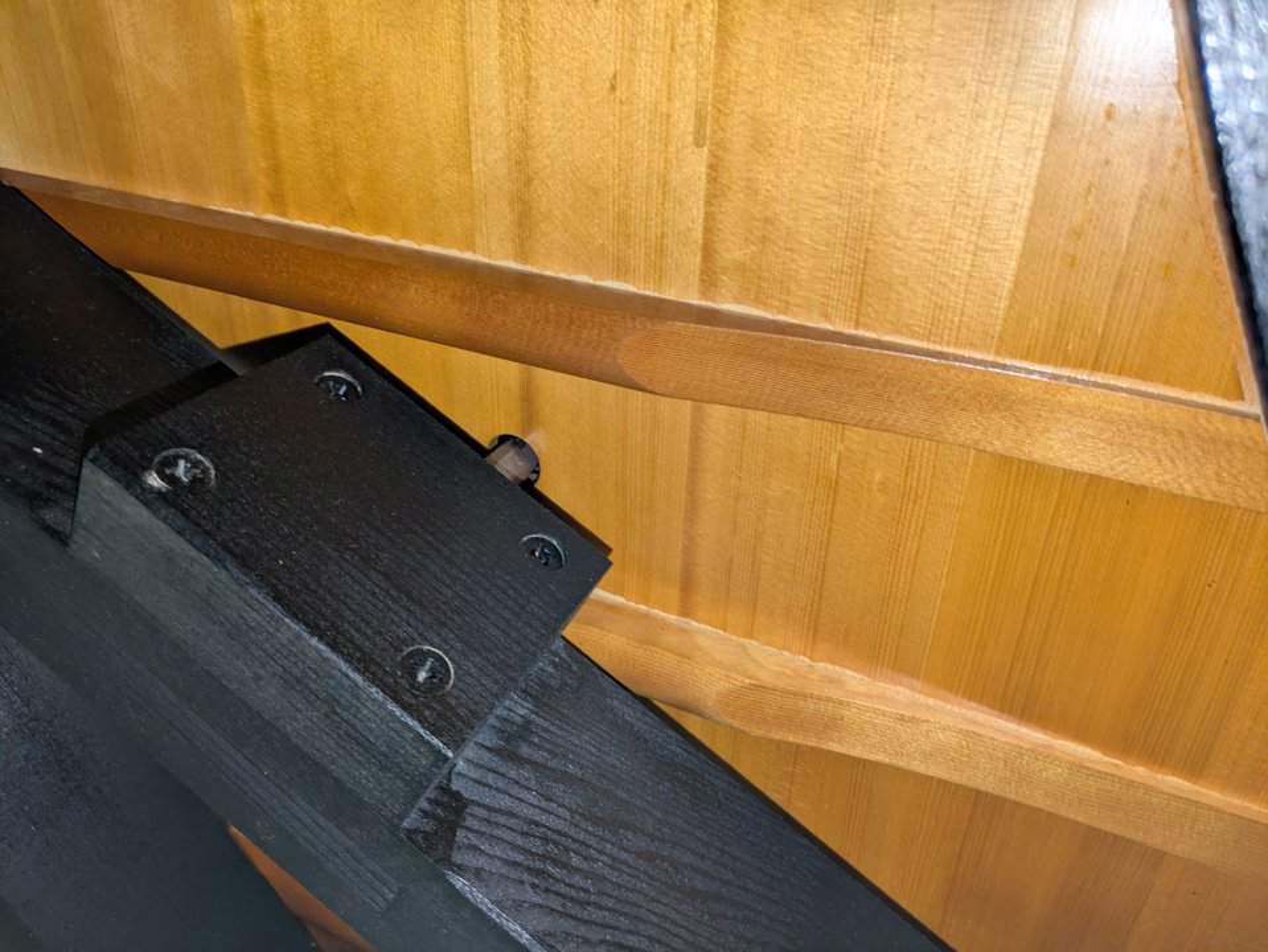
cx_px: 634
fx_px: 916
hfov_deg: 69.4
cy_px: 476
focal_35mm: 25
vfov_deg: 54.9
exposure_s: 1/50
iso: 186
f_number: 1.89
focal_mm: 5.43
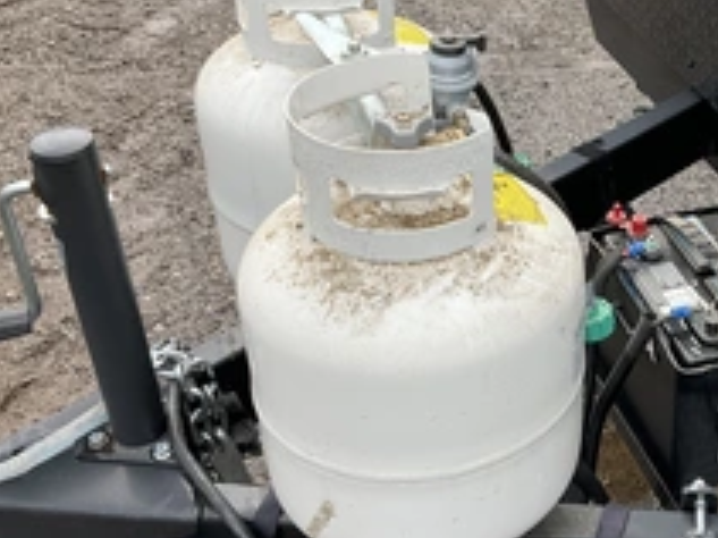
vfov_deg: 26.5
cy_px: 221
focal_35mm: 55
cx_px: 589
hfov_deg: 33.8
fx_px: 1140
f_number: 1.8
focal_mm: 3
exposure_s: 1/312
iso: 25
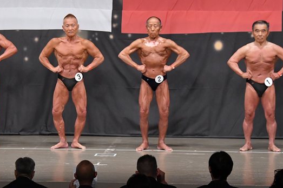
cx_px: 110
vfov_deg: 6.9
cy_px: 77
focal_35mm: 200
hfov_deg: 10.3
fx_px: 1571
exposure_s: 1/400
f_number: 5.6
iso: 5000
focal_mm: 90
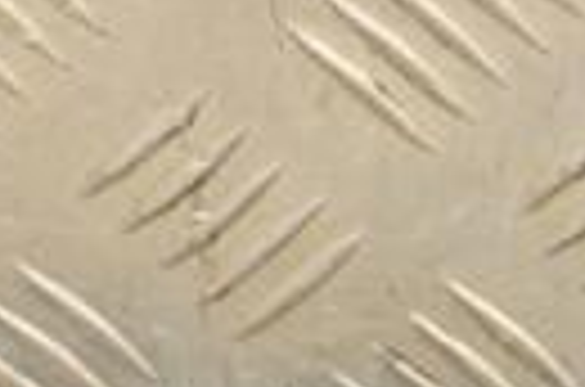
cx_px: 644
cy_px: 882
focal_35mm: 403
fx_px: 6533
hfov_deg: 5.1
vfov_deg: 3.4
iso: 800
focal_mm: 58
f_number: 6.3
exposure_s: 1/200
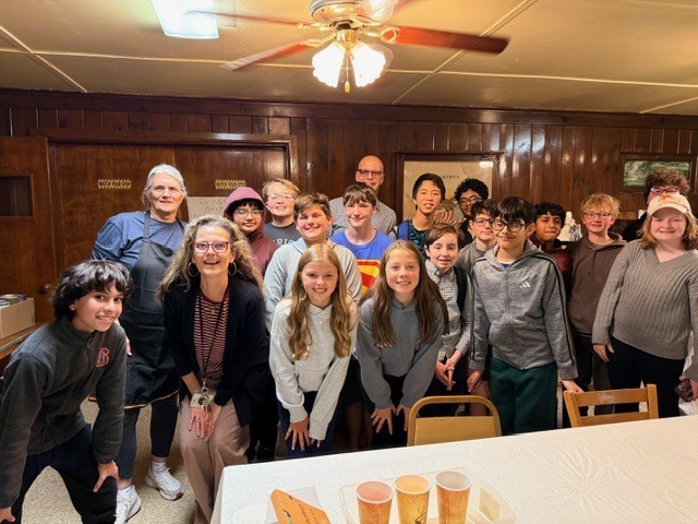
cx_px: 349
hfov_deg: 71.6
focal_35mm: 24
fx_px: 484
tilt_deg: -4.7
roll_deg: -0.1
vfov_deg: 56.8
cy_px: 262
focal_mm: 6.76
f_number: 1.78
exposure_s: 1/60
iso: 200
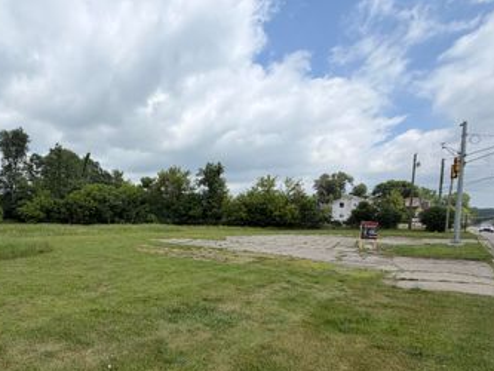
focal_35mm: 21
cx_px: 136
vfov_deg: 62.7
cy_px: 229
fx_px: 300
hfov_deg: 74.5
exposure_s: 1/1001
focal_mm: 2.22
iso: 20
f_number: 2.2
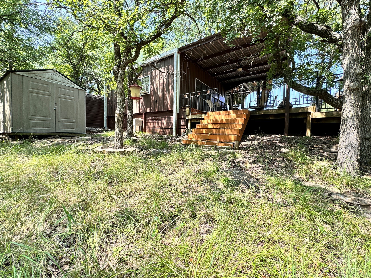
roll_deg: -1.3
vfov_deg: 85.7
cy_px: 139
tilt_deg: -0.8
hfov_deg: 102.1
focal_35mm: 14
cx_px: 186
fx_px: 150
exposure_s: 1/322
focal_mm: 2.22
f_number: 2.2
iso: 40
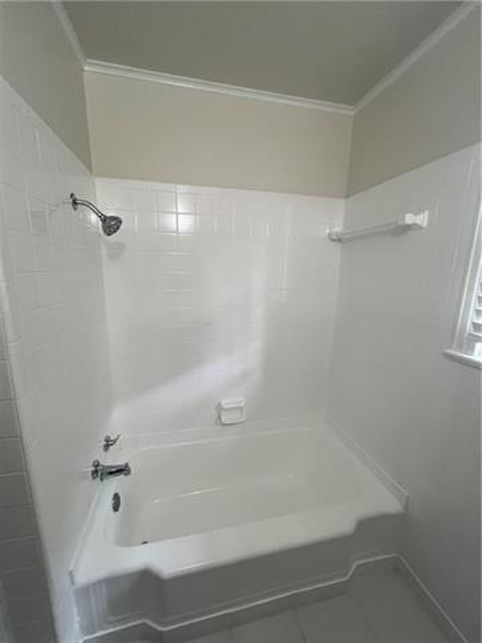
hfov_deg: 89.9
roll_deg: -1.4
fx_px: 241
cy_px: 322
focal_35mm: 13
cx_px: 241
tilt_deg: -11.6
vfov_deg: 106.2
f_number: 1.8
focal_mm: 1.57
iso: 200
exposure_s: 1/120
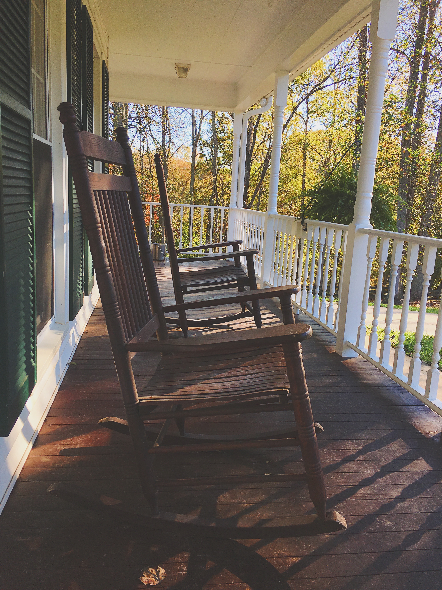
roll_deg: -3.8
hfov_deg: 48.2
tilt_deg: -11.3
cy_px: 295
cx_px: 221
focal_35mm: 29
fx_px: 494
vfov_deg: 61.7
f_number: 2.2
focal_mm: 4.15
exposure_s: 1/481
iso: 25
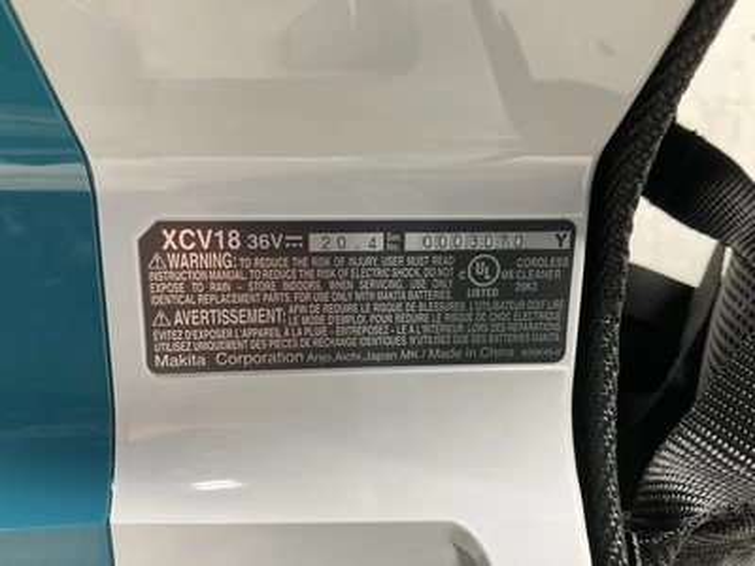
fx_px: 633
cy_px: 283
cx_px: 378
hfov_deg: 61.7
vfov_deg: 48.2
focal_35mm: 29
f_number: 1.8
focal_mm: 3
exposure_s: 1/60
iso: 100
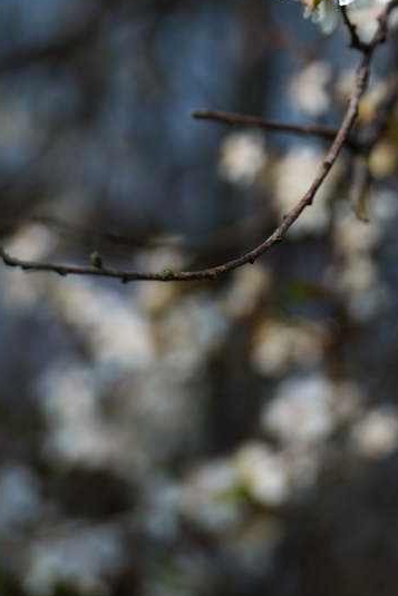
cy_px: 134
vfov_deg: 5.5
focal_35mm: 374
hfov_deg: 3.7
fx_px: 6198
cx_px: 313
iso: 100
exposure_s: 1/1250
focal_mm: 200
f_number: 4.5
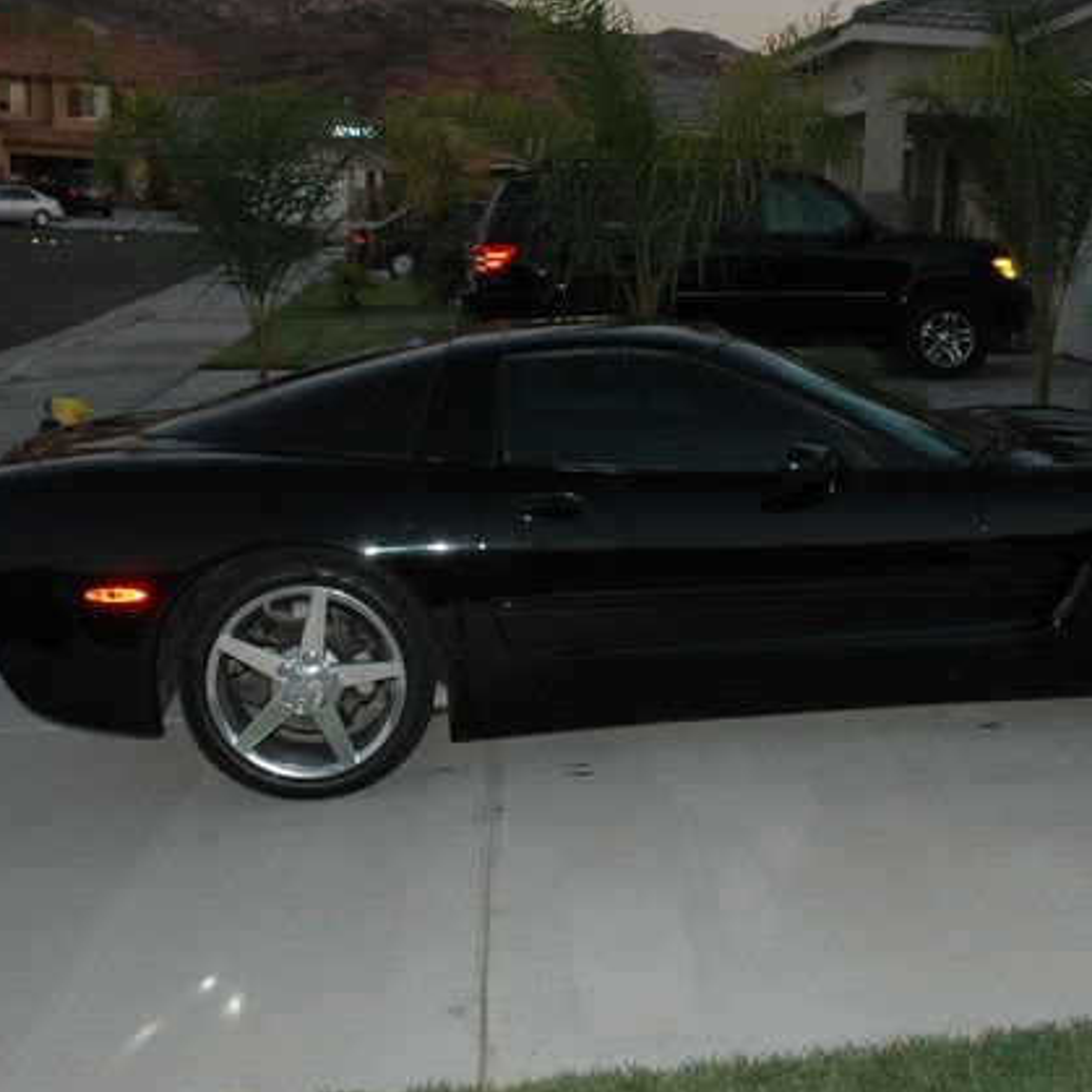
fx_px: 1736
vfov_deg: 34.9
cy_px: 547
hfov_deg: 34.7
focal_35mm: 49
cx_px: 678
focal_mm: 25
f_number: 3.8
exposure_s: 1/60
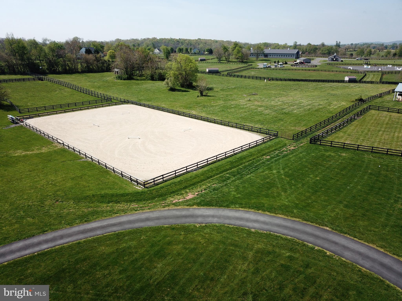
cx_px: 201
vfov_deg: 53.1
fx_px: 302
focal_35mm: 26
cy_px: 150
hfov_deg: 67.3
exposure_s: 1/1295
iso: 100
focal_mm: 4.73
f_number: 2.2
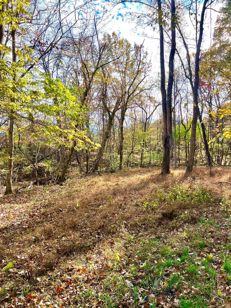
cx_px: 116
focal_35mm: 26
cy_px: 154
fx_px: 231
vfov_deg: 67.3
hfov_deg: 53.1
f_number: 1.5
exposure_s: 1/1147
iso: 50
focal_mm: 5.7
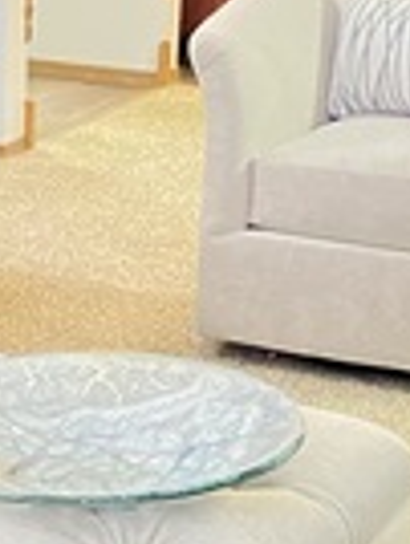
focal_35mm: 129
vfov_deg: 15.3
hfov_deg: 11.4
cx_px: -41
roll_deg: -0.1
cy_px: 294
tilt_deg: -18.2
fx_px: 2031
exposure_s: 1/30
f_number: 1.8
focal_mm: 4.25
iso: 1000
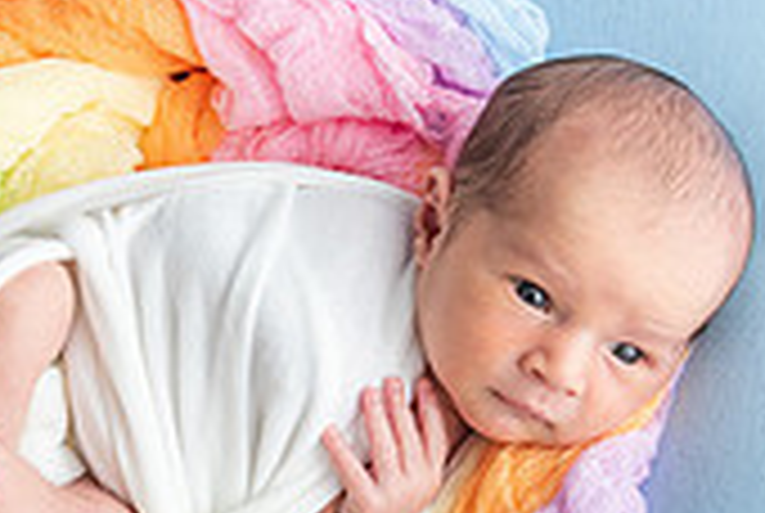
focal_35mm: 110
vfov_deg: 12.5
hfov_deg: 18.5
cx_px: 212
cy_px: 349
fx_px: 2342
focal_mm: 31
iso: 250
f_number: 3.5
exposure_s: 1/160
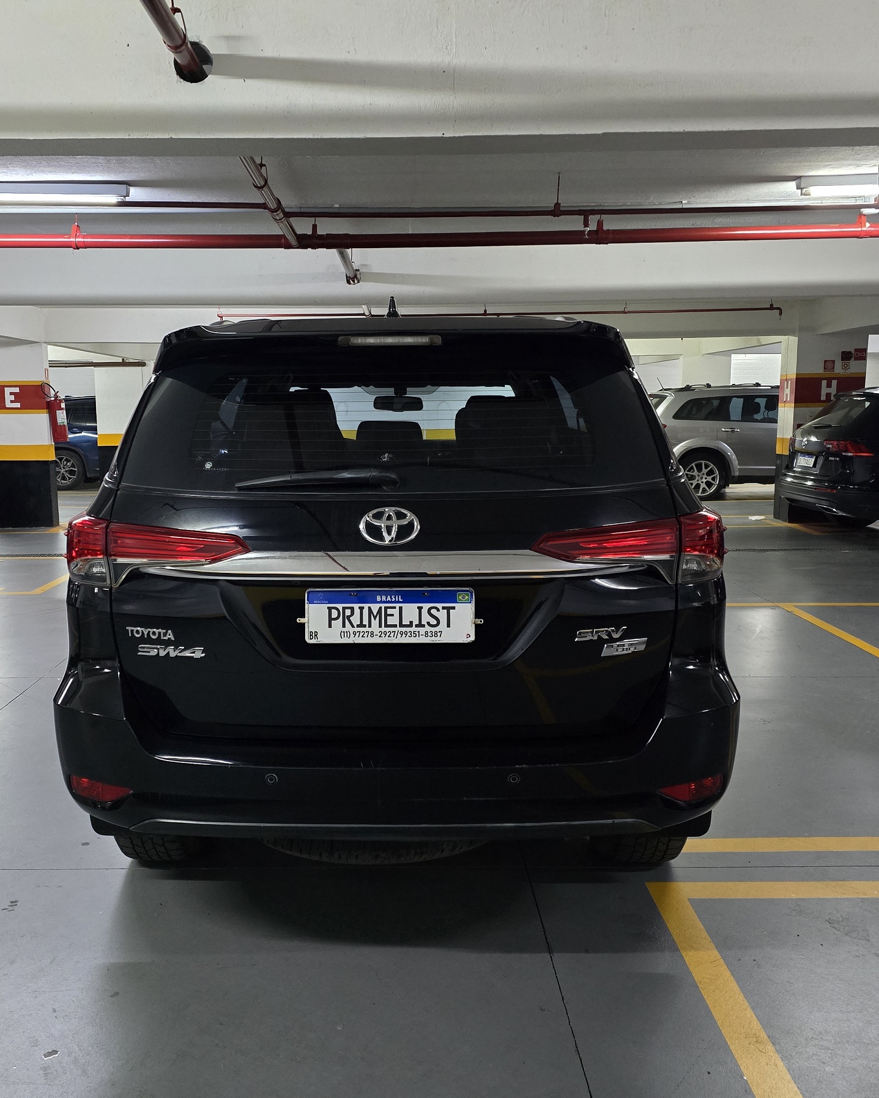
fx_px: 975
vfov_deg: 58.8
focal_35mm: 30
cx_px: 380
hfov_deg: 48.4
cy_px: 549
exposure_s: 1/40
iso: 1600
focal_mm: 6.3
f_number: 1.7
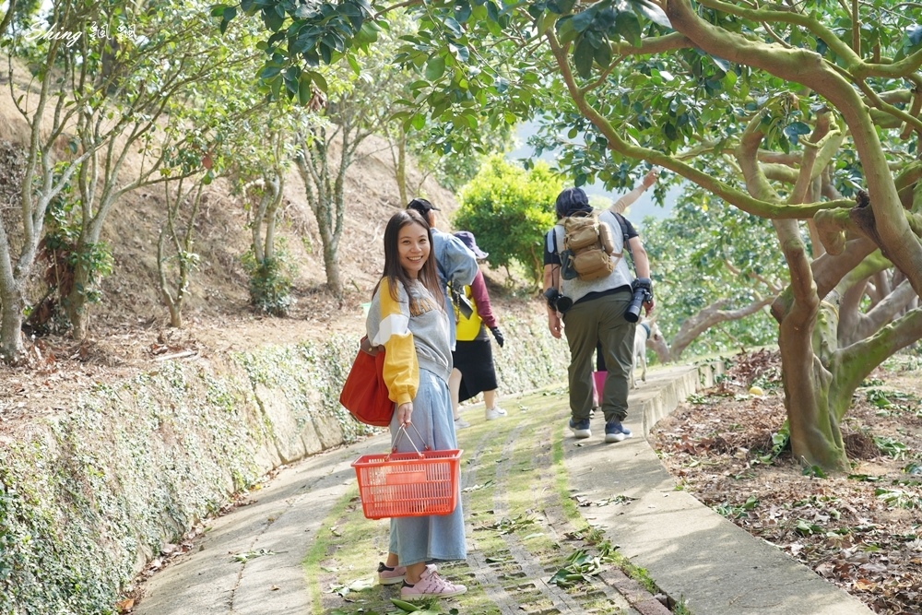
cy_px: 308
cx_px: 461
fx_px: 1742
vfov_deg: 20.0
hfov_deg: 29.7
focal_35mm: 68
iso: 100
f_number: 5.6
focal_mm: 68
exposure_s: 1/80
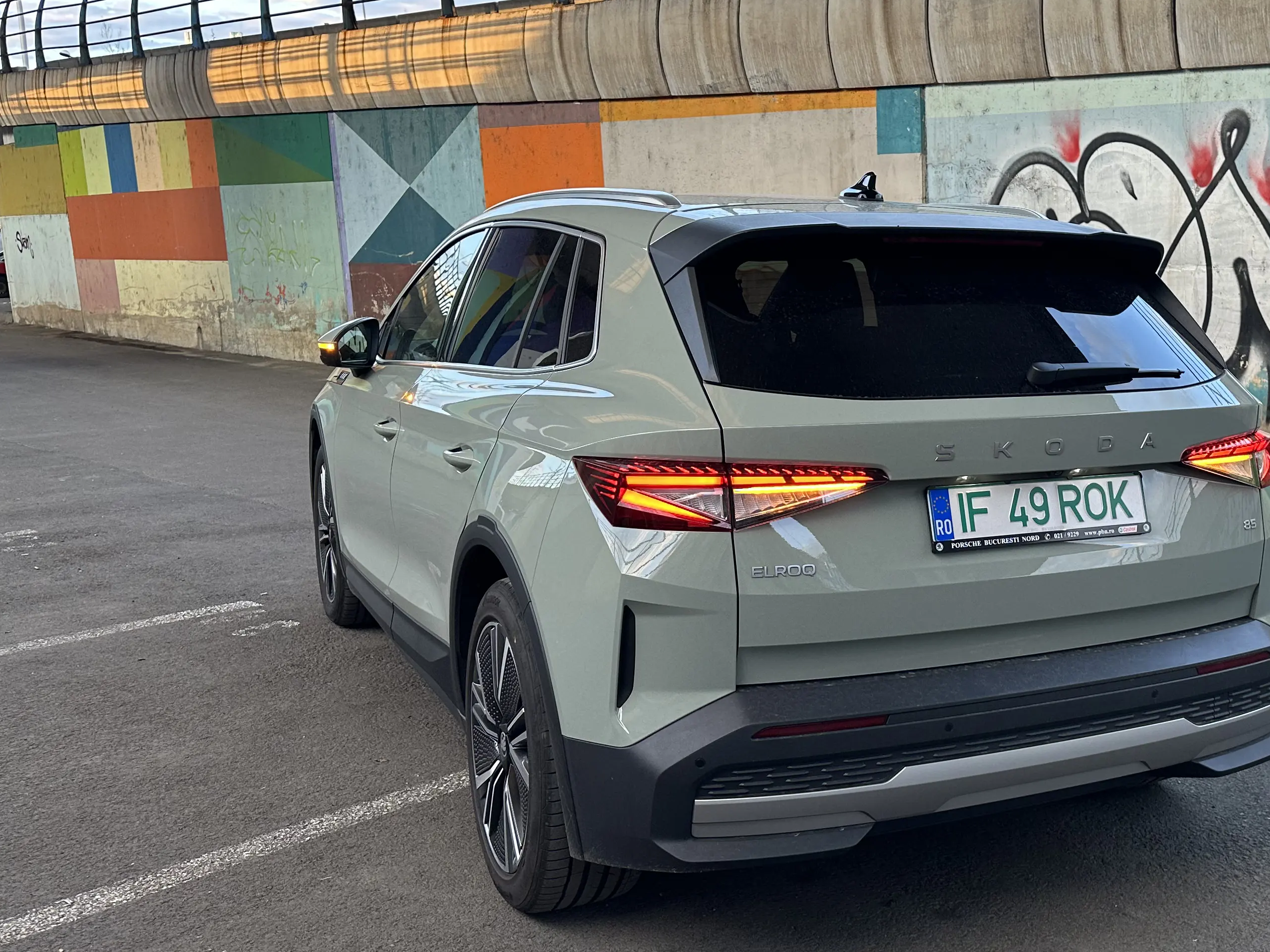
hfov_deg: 47.8
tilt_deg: -9.7
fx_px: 1394
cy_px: 471
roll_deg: +1.6
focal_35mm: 38
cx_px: 892
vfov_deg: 37.7
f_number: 1.78
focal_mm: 6.86
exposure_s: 1/121
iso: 100
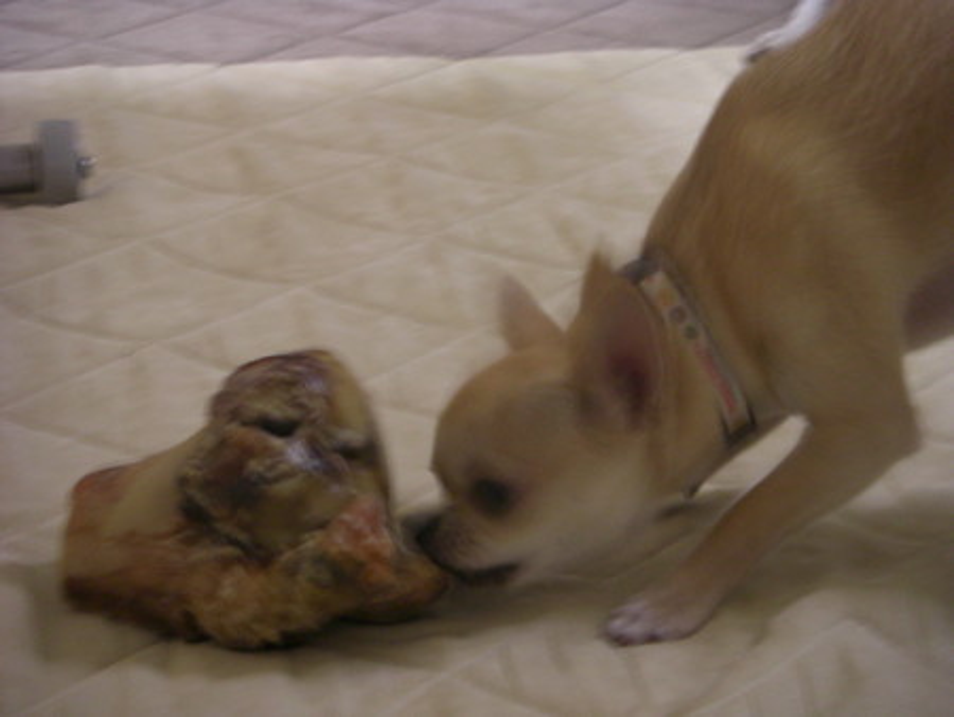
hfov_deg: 17.3
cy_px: 358
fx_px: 3143
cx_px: 477
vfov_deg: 13.0
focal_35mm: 114
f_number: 4.3
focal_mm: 18.9
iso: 200
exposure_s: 1/4
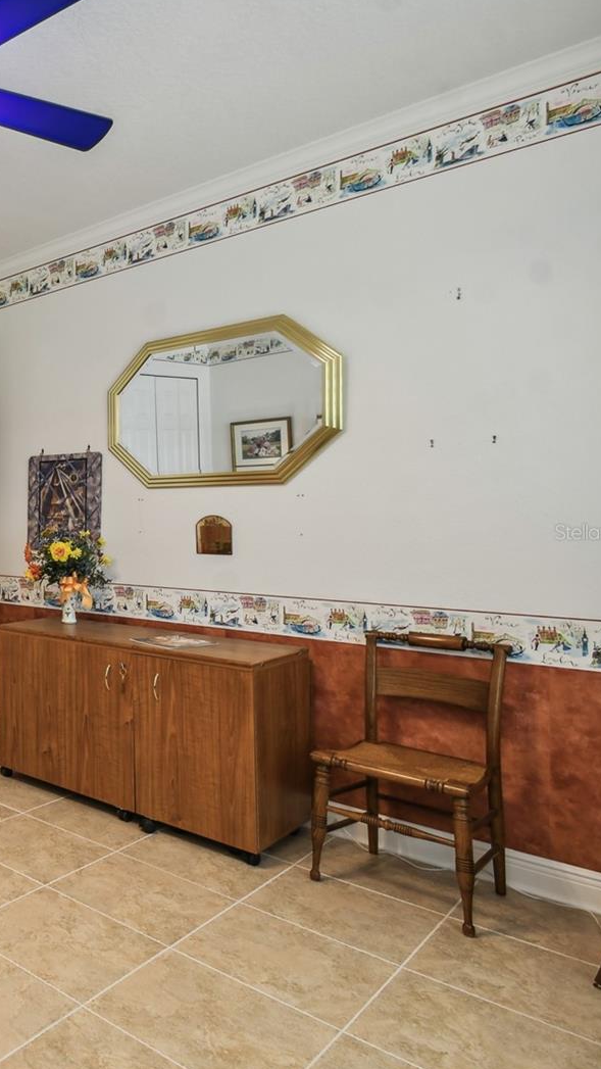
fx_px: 680
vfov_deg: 76.3
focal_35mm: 24
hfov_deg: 34.5
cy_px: 532
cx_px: -170
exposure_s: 1/6
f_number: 7.1
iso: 100
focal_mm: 10
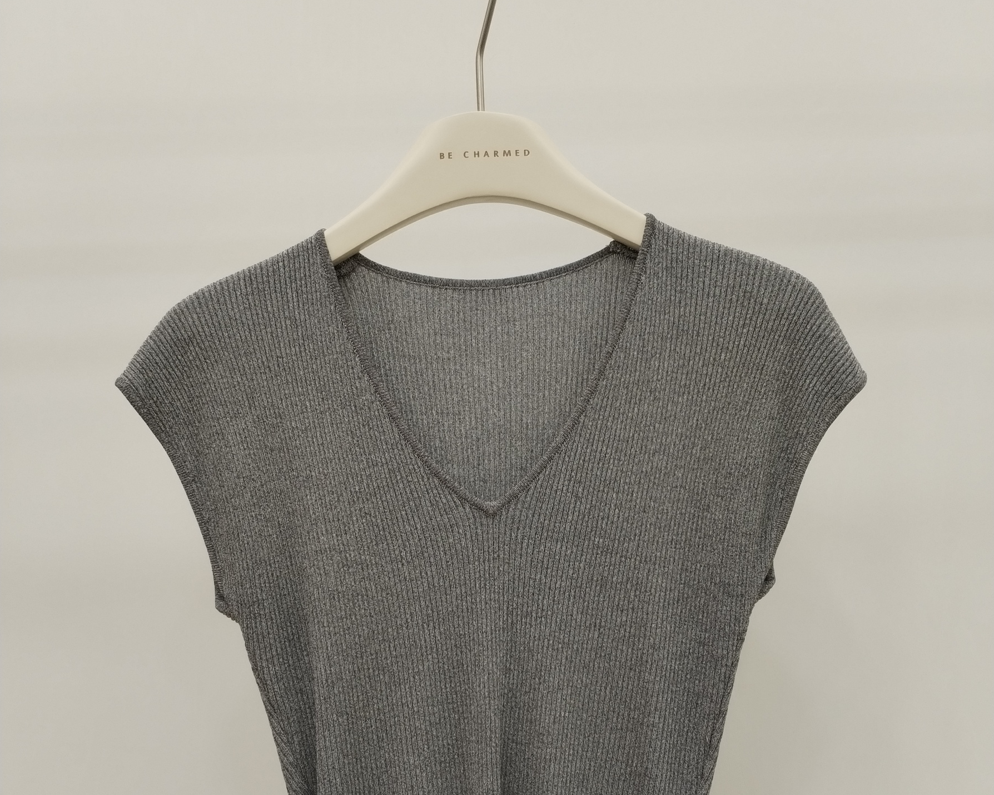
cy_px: 535
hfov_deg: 47.9
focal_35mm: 38
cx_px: 499
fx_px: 1118
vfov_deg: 38.7
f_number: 1.8
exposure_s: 1/120
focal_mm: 4.75
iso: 235
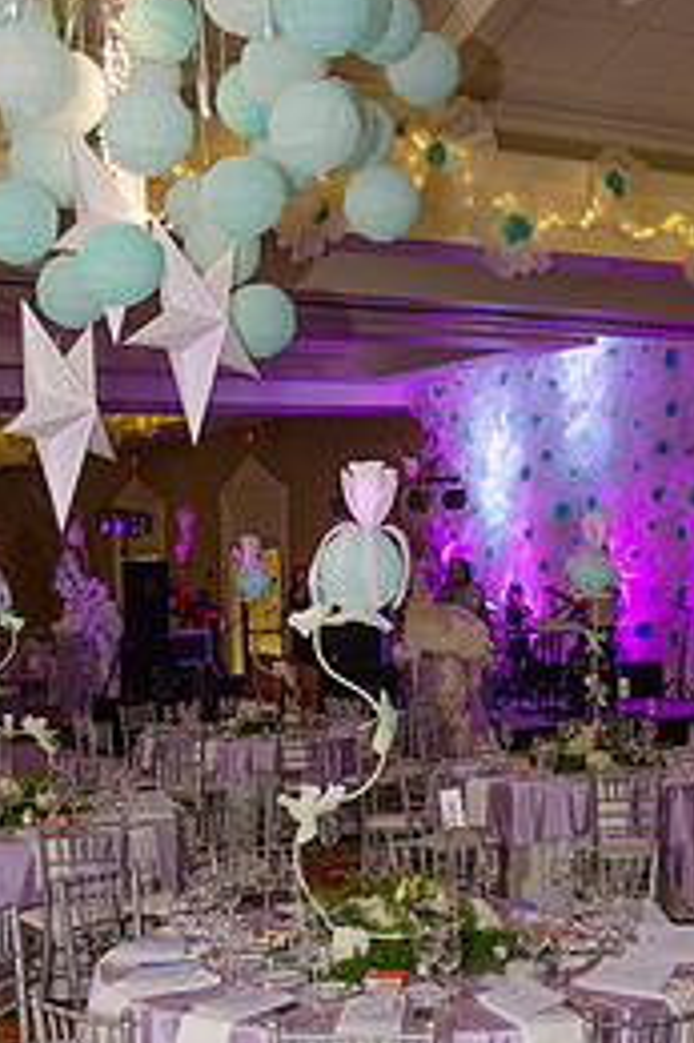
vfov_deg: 35.0
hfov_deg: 23.7
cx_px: 365
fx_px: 1650
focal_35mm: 57
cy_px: 614
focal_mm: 22
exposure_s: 1/40
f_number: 5.6
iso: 400
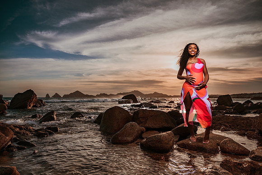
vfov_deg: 52.4
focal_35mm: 24
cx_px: 131
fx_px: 177
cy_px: 88
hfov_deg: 72.9
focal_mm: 24
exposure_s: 1/3200
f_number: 4
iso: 100
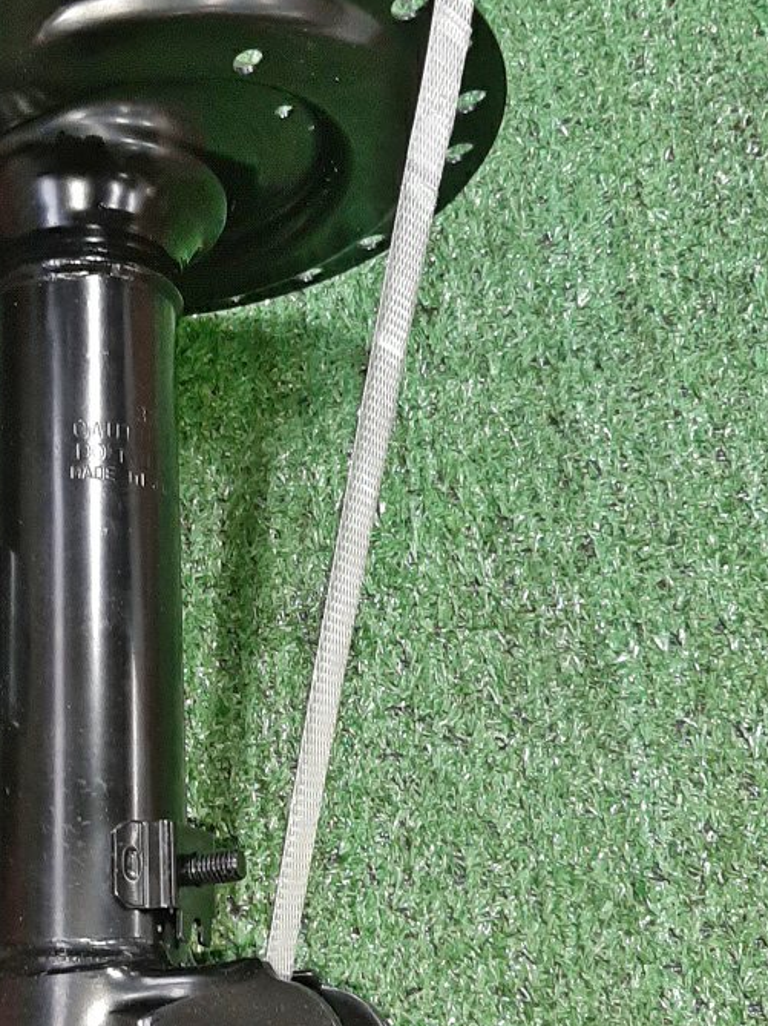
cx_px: 129
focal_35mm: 56
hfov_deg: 25.5
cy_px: 601
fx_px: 1658
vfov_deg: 34.3
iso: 219
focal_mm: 3.93
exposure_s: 1/33
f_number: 1.7
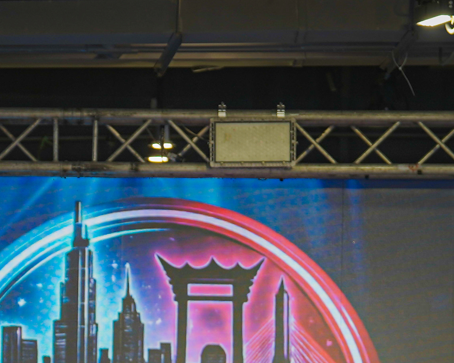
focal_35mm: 360
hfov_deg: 5.4
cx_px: 82
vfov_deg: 4.3
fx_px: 4837
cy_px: 500
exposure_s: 1/125
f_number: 2.8
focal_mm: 103
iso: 200
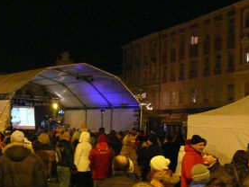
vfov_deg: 25.6
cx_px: 65
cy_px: 129
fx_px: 411
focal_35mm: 57
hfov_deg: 33.1
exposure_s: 1/10
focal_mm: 7.4
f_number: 2.8
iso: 800
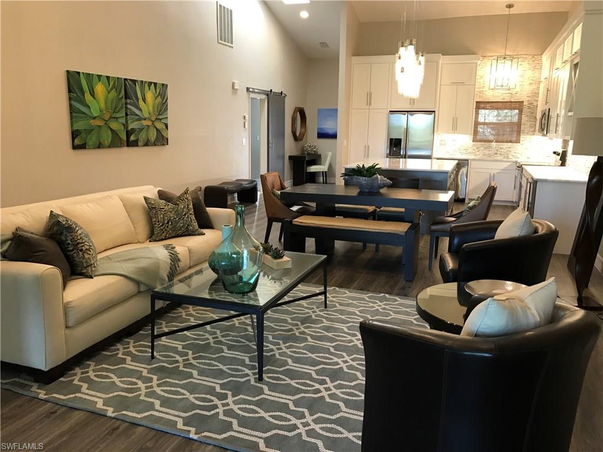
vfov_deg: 49.7
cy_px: 226
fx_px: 488
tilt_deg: -10.4
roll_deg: +0.1
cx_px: 302
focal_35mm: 28
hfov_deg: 63.4
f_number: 1.8
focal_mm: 3.99
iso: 40
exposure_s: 1/24
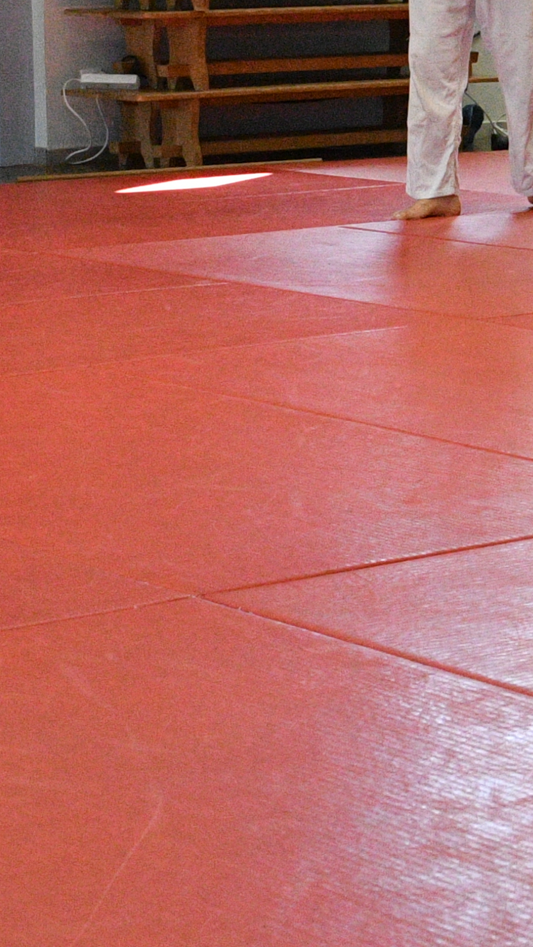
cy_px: 210
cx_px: 816
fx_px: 3040
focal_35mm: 121
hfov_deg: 9.7
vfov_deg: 17.6
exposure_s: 1/250
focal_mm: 22
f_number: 5.6
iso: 2800
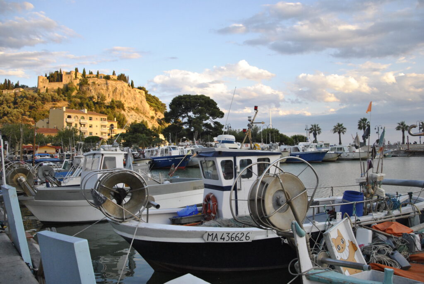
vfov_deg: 48.0
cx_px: 212
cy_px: 142
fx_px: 318
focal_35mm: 27
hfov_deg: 67.3
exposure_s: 1/1000
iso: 800
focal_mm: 18
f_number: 3.5
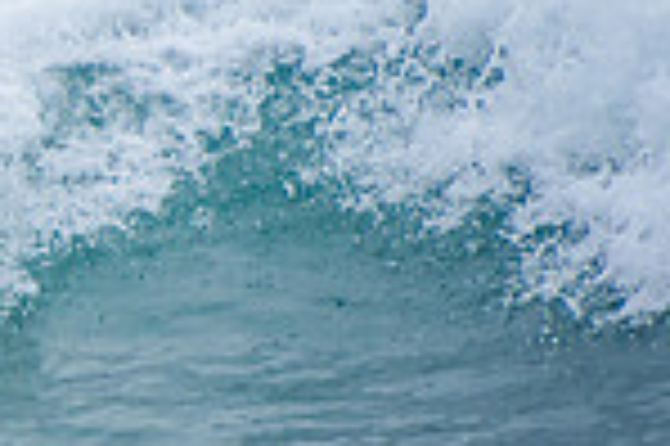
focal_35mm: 2338
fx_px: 43465
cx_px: -571
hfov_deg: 0.9
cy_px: 70
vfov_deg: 0.6
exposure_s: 1/2000
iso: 400
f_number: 5.6
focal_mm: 400
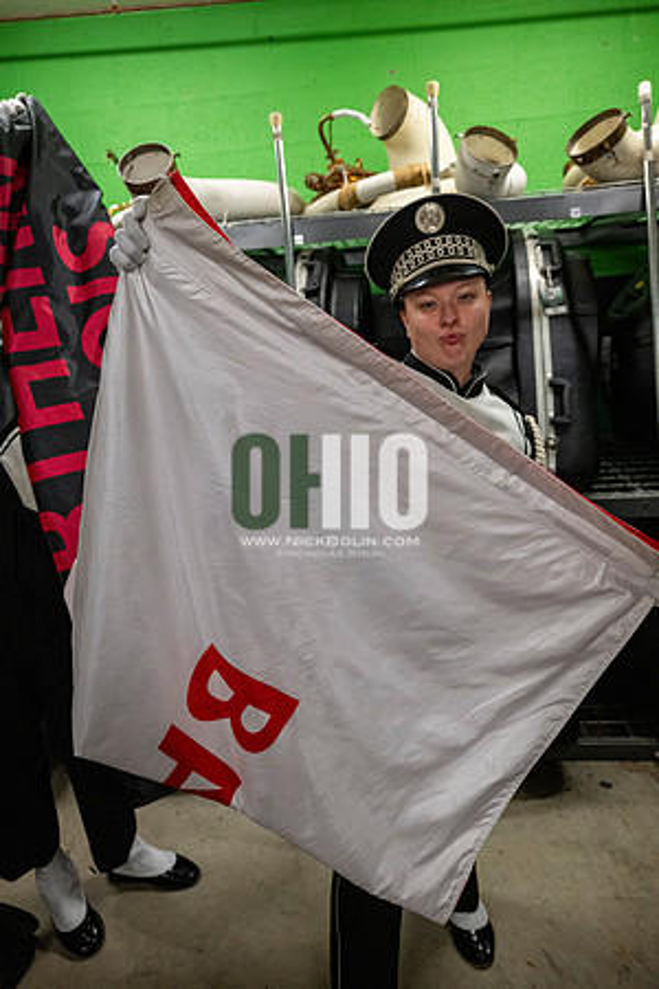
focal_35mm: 24
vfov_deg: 73.7
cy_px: 494
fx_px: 659
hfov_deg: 53.1
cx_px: 330
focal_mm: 24
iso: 5000
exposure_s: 1/500
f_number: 3.2
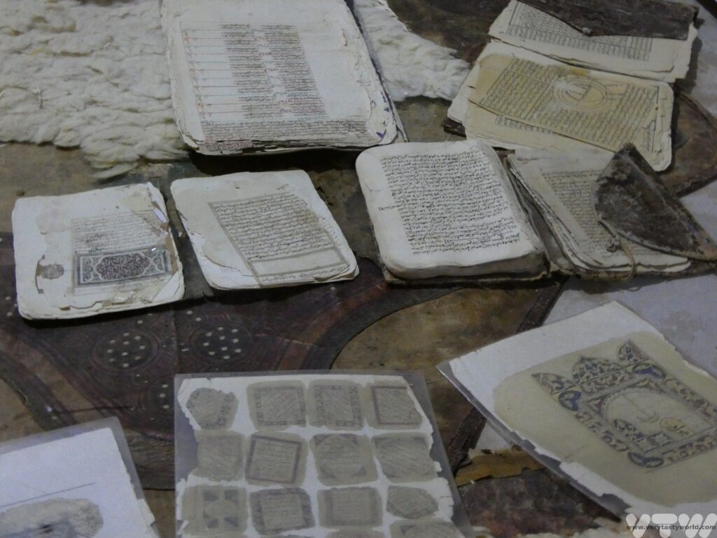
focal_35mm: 58
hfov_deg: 33.2
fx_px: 1201
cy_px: 269
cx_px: 358
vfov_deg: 25.2
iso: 1600
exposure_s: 1/15
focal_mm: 10.4
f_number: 4.1
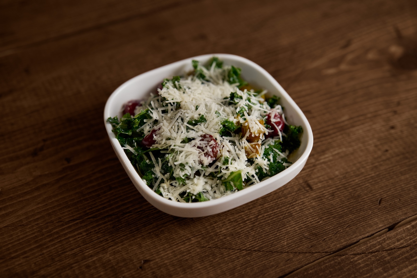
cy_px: 139
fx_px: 579
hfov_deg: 39.6
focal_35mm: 50
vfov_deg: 27.0
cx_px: 208
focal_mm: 50
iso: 640
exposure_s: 1/200
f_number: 2.8
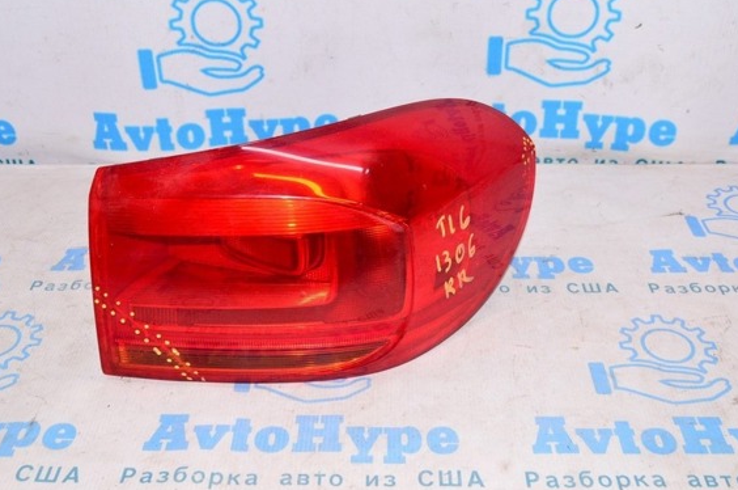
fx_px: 871
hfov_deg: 45.9
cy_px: 218
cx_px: 366
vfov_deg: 31.4
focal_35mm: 43
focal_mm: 25
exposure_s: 1/200
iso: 1600
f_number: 8
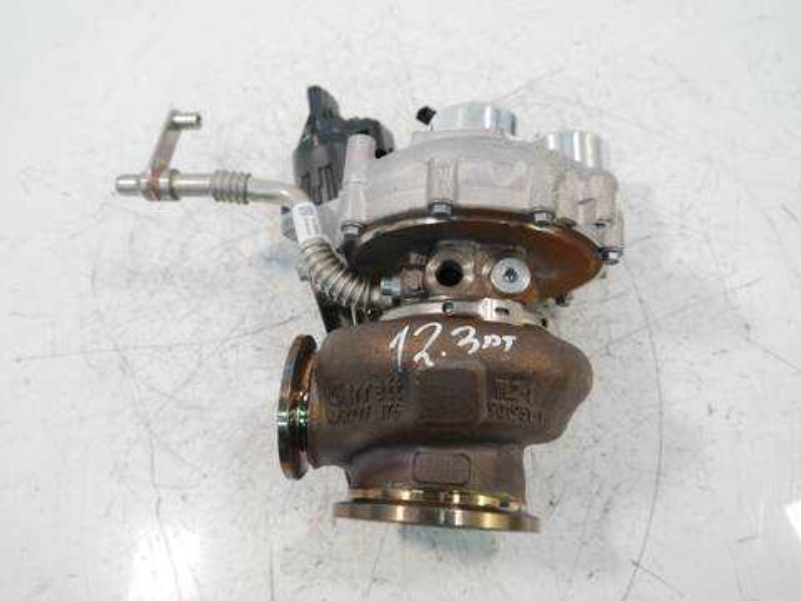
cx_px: 400
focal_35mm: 30
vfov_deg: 46.8
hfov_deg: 60.0
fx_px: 694
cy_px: 300
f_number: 3.6
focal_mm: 15
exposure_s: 1/125
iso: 1000
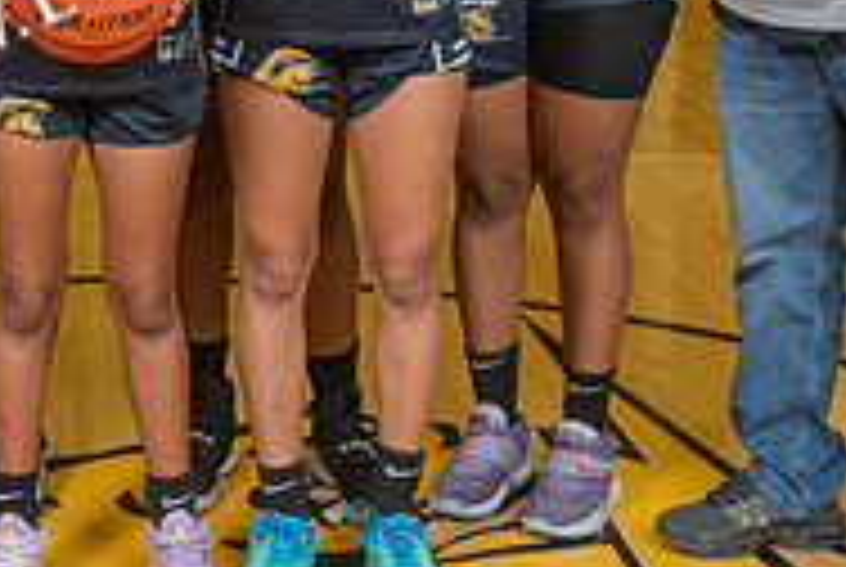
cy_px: -125
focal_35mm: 94
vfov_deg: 14.1
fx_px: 2212
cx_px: 61
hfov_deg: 21.1
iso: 250
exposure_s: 1/50
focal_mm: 28
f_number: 7.1
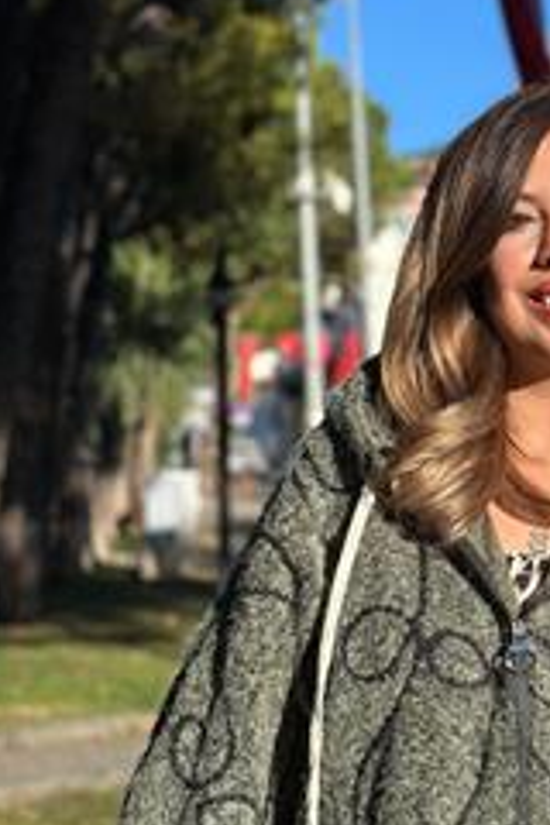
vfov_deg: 23.5
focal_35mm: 86
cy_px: 562
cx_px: 457
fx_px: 1971
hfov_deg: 15.8
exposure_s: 1/5000
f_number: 1.78
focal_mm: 6.86
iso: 100
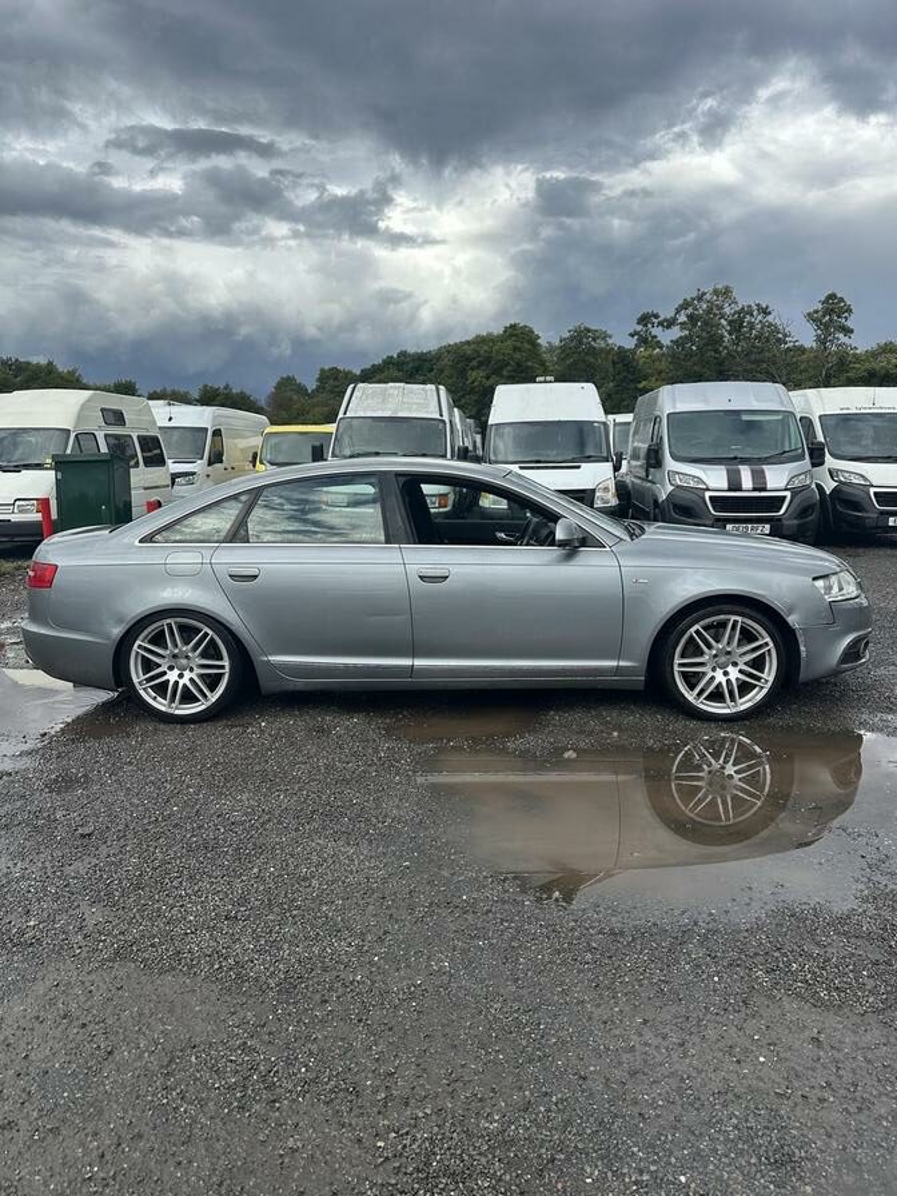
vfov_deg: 71.6
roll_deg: +1.2
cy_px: 598
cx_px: 448
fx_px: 829
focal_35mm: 24
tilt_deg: -9.4
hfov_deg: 56.8
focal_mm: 6.86
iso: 80
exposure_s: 1/3155
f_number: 1.78
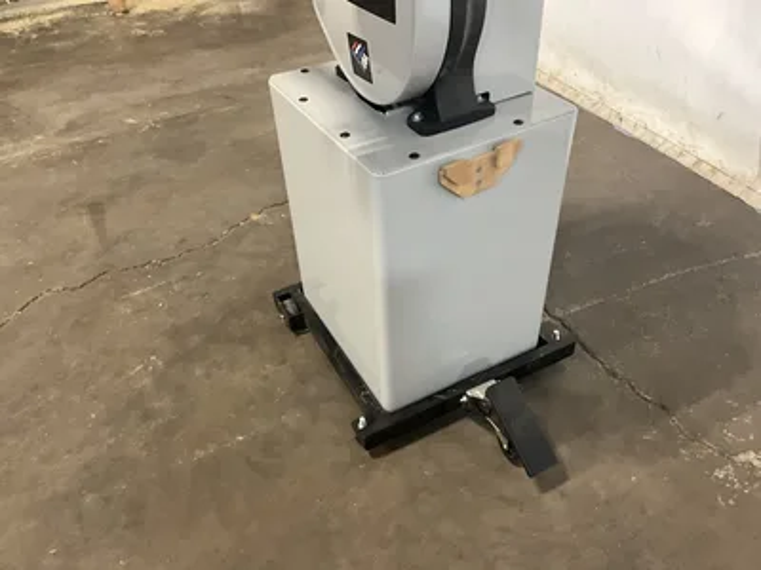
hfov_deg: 61.7
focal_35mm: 29
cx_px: 380
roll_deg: +0.9
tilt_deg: -41.4
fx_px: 638
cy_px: 285
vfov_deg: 48.2
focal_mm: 3
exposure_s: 1/31
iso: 320
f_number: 1.8
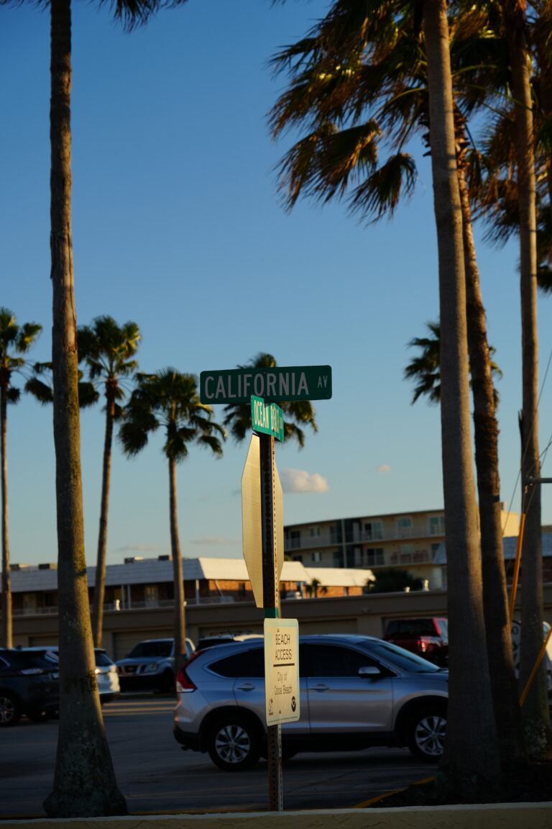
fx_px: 1817
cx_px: 276
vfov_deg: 25.7
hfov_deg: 17.3
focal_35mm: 79
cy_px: 414
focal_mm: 79
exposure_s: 1/500
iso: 100
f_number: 5
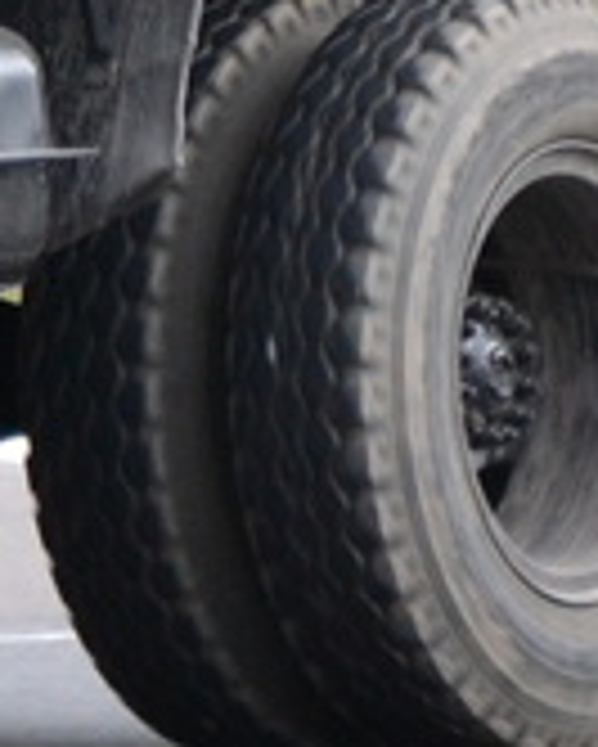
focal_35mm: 1200
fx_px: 26519
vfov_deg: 1.6
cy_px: -873
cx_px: -1295
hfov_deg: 1.3
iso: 720
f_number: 5.6
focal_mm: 105
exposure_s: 1/500
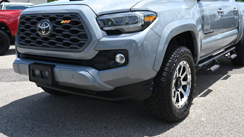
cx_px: 126
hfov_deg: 50.5
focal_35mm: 40
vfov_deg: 29.5
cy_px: 45
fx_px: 259
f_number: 6.3
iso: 100
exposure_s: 1/320
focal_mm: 33
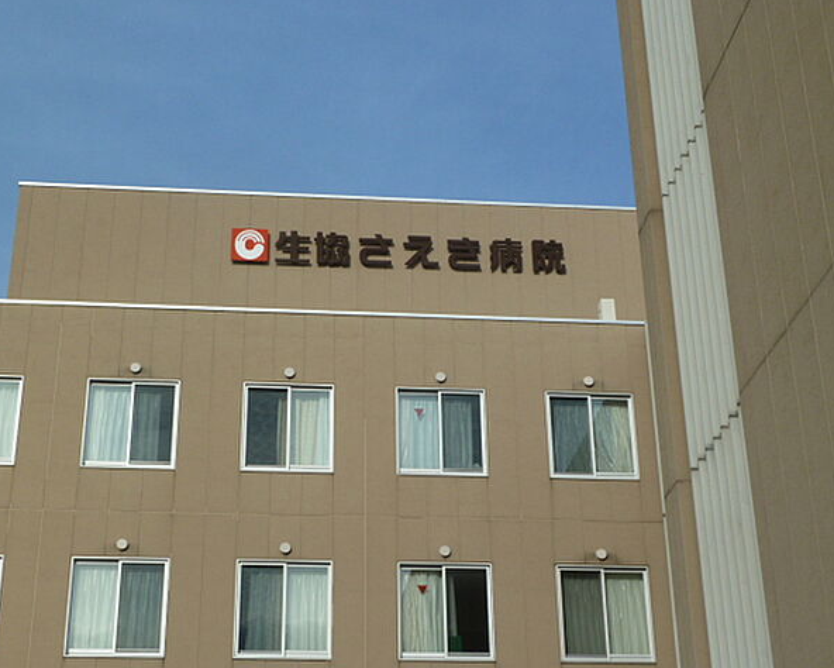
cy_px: 331
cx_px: 414
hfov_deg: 32.5
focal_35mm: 58
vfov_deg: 26.2
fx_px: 1432
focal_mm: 9.1
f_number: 5
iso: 80
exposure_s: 1/500
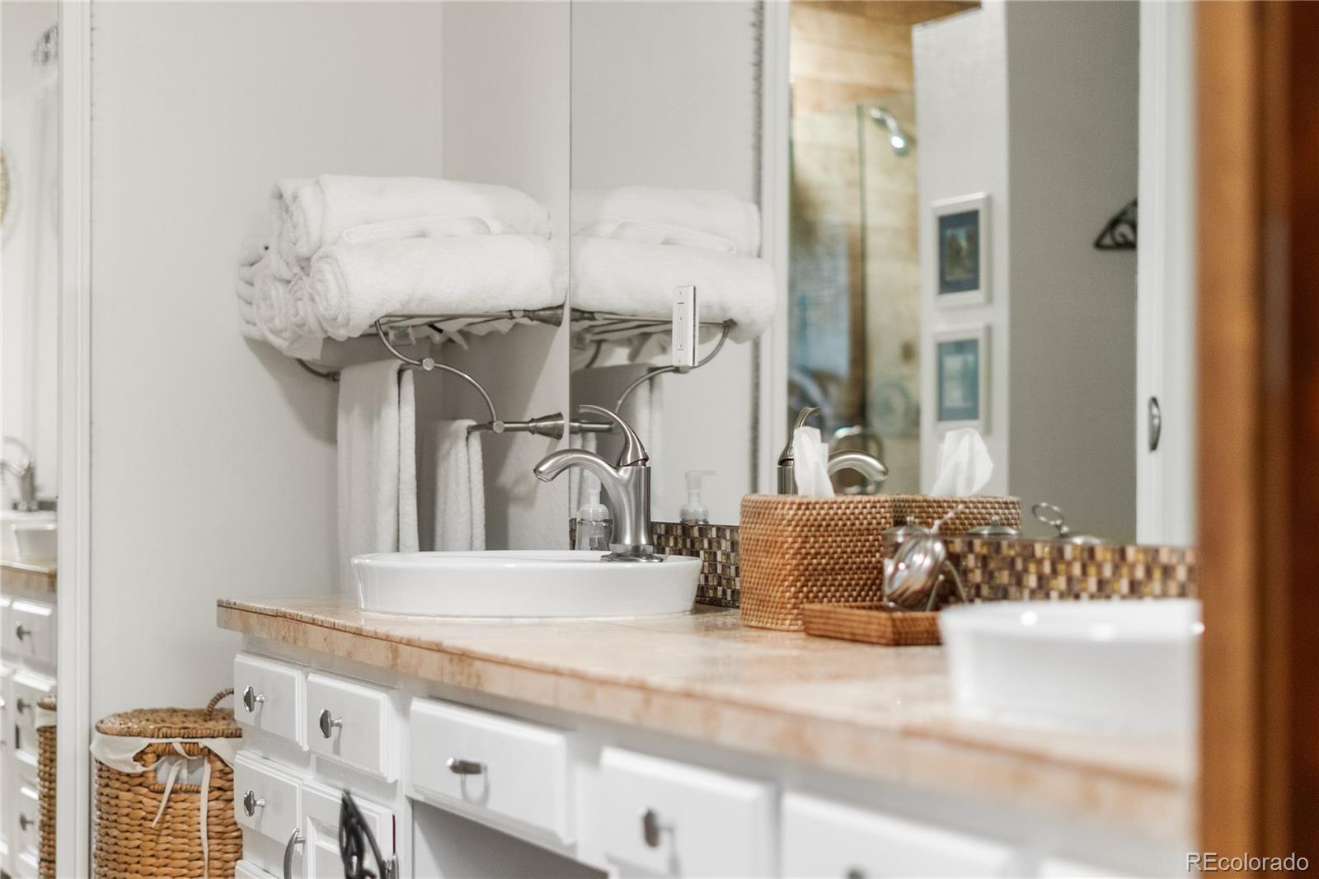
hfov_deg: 27.0
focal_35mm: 75
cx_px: 660
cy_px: 440
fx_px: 2747
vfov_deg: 18.2
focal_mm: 50
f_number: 1.8
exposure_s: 1/100
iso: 1600
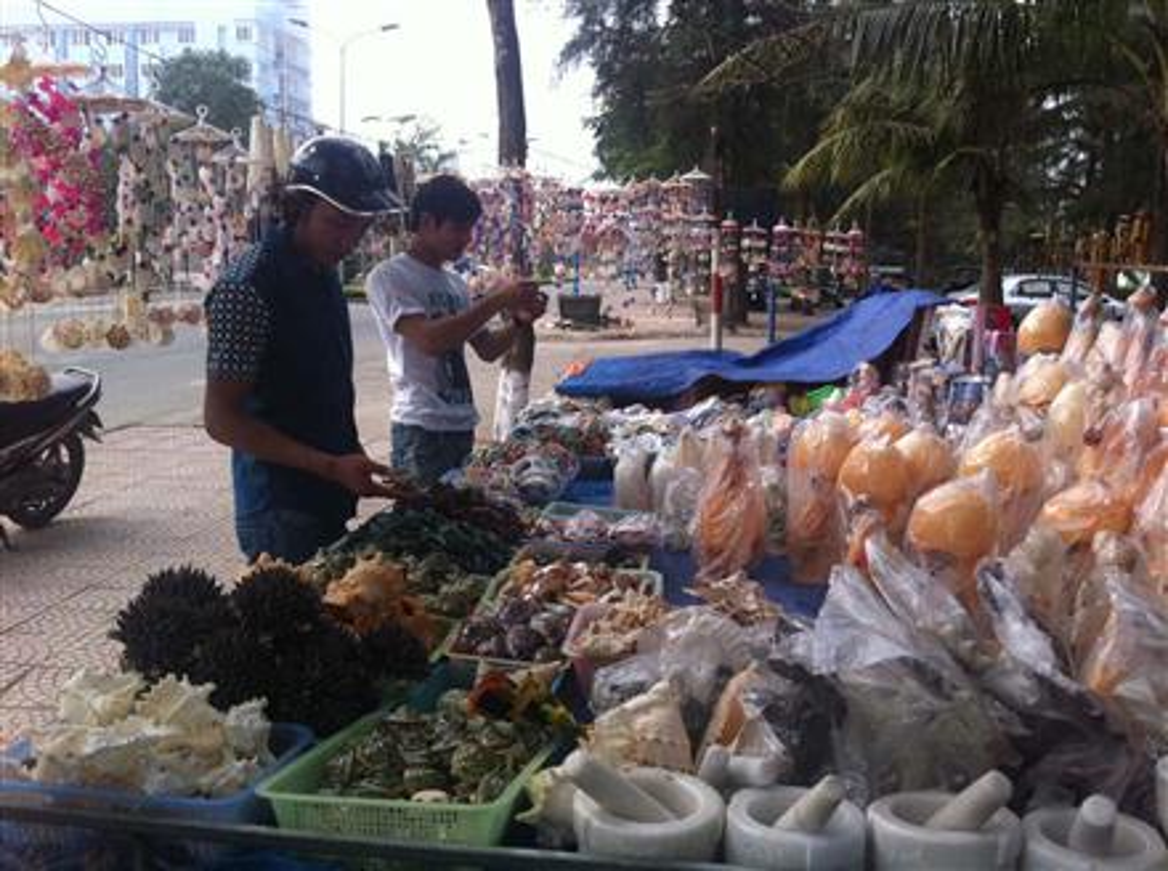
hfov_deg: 52.7
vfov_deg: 40.6
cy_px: 436
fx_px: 1178
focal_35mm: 35
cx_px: 584
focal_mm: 3.85
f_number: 2.8
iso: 80
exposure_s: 1/529
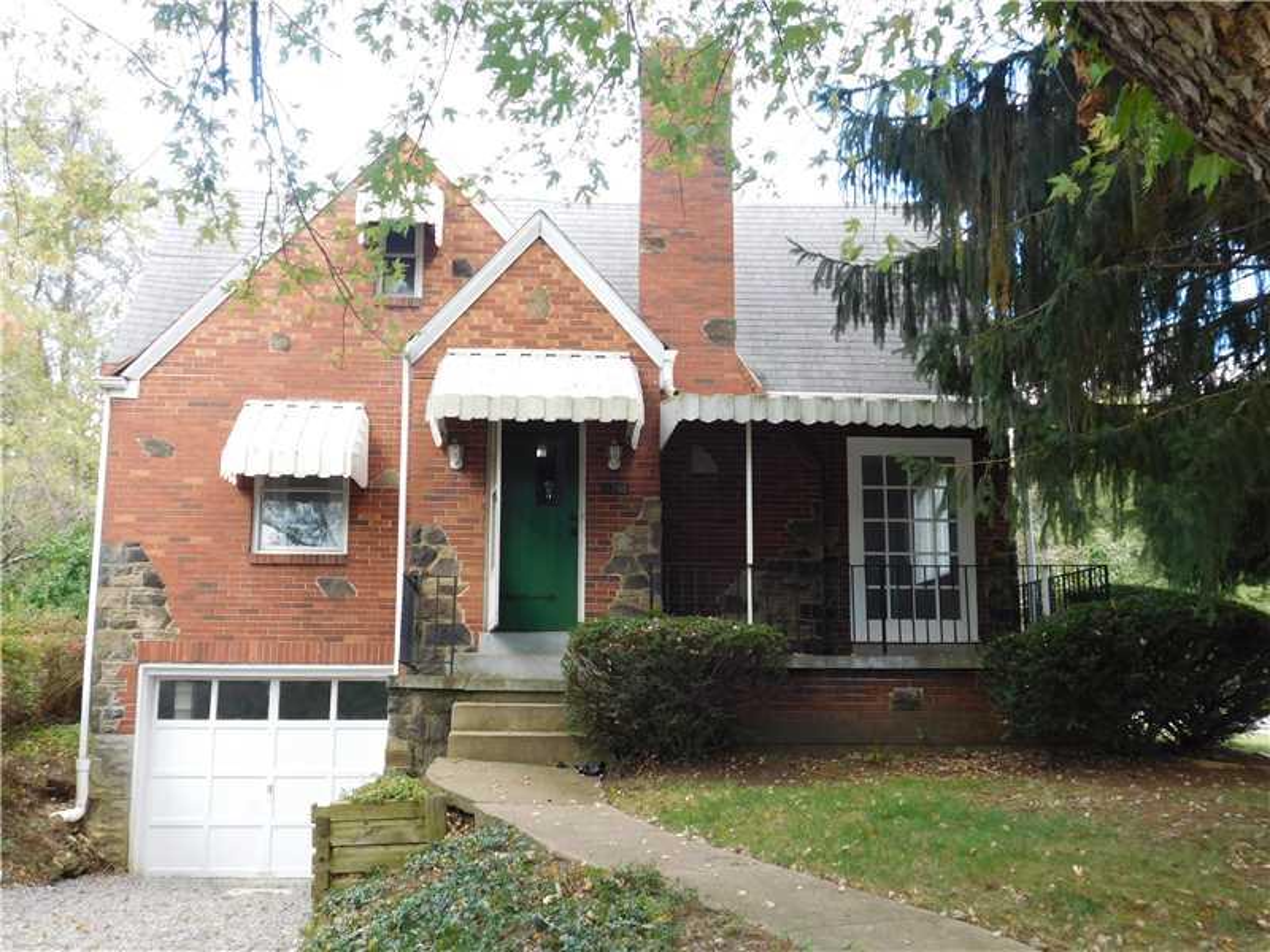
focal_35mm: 36
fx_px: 1321
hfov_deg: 51.4
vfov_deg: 39.7
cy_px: 476
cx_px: 635
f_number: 3.5
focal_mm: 6.3
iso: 125
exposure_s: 1/100
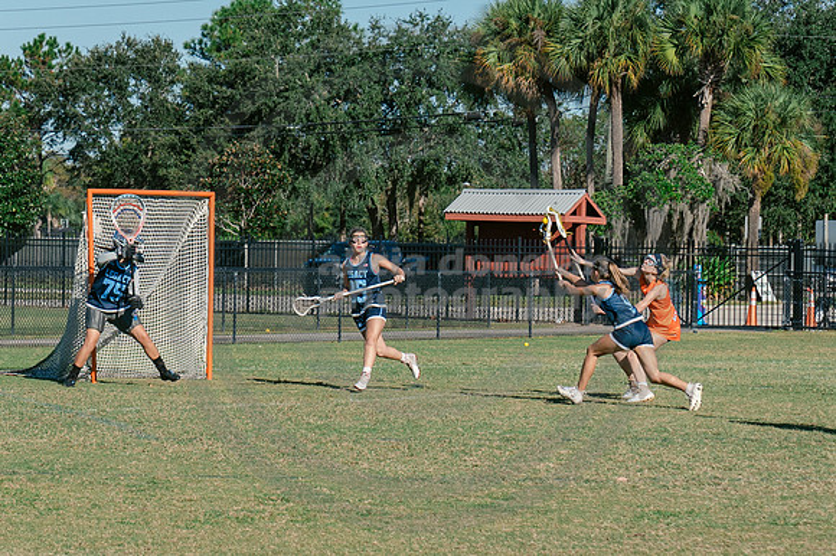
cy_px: 282
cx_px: 28
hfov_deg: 12.6
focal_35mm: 161
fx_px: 3732
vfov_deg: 8.5
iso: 250
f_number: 5.6
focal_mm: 70
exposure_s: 1/1600
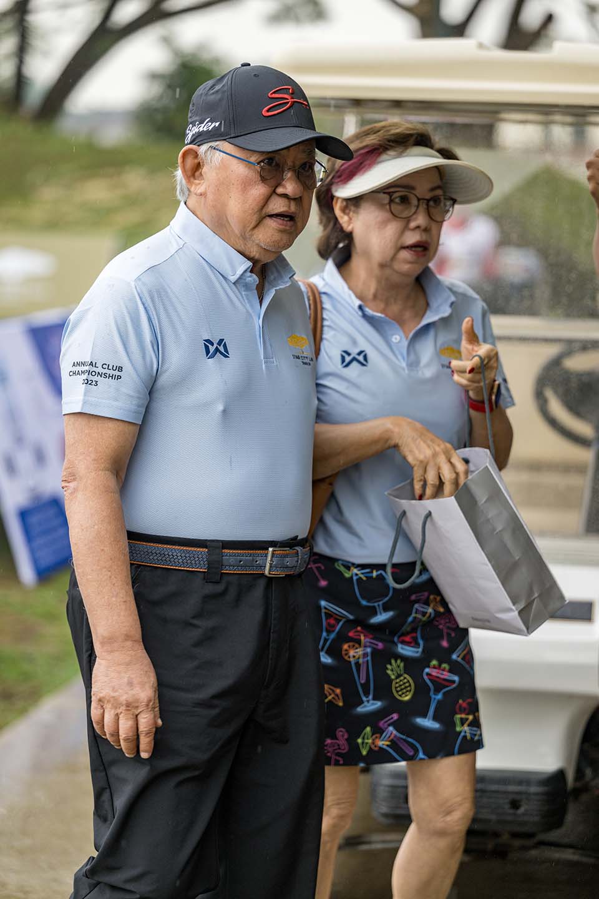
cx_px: 300
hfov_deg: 11.9
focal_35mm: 115
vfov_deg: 17.8
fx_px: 2870
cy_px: 450
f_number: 2.8
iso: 140
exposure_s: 1/500
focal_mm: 115
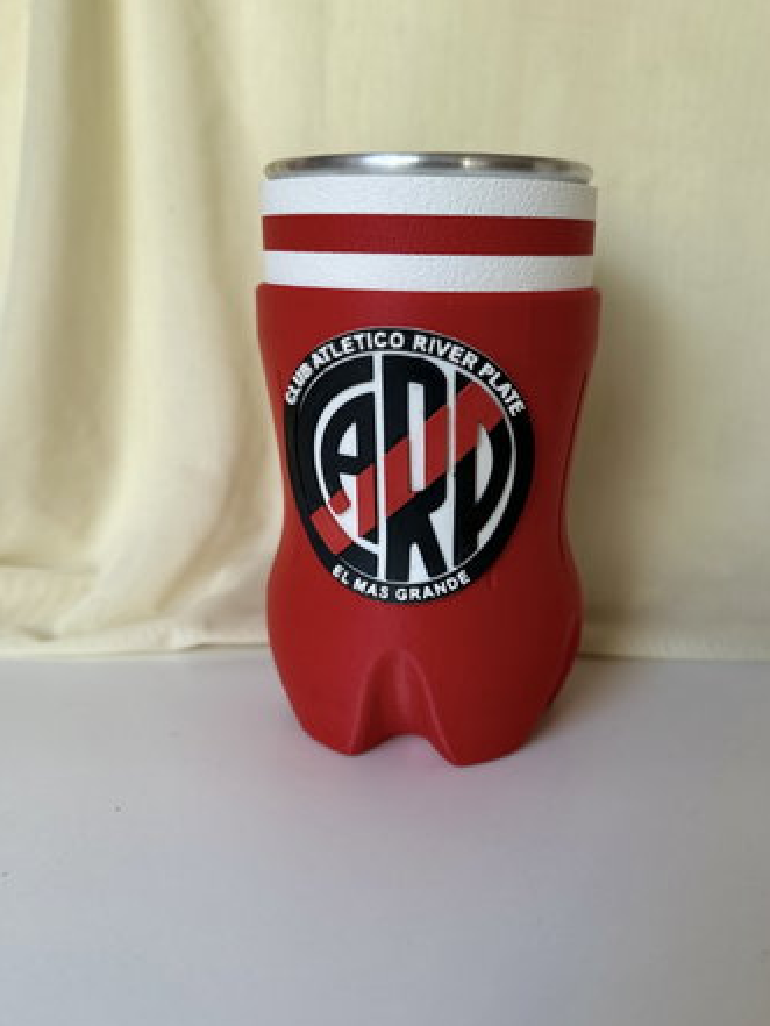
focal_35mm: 29
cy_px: 466
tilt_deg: -13.4
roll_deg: -1.9
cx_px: 426
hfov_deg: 48.2
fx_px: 860
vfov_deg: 61.5
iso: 80
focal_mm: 6.86
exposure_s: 1/121
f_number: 1.78
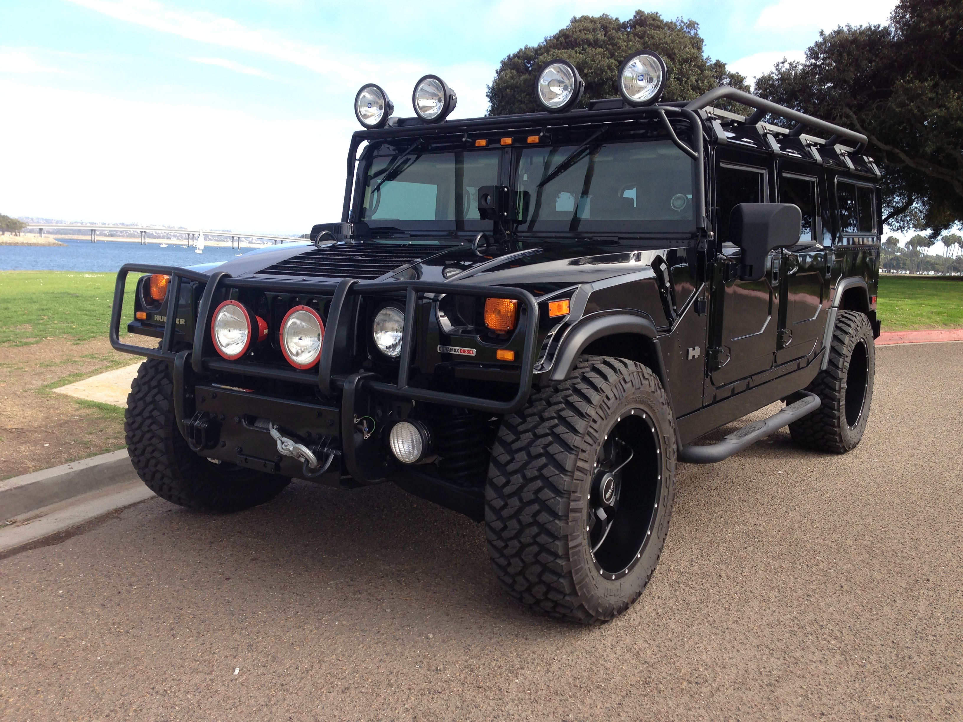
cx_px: 482
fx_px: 918
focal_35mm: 33
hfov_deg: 55.4
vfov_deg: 42.9
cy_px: 361
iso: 50
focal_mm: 4.13
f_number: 2.4
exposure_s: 1/553
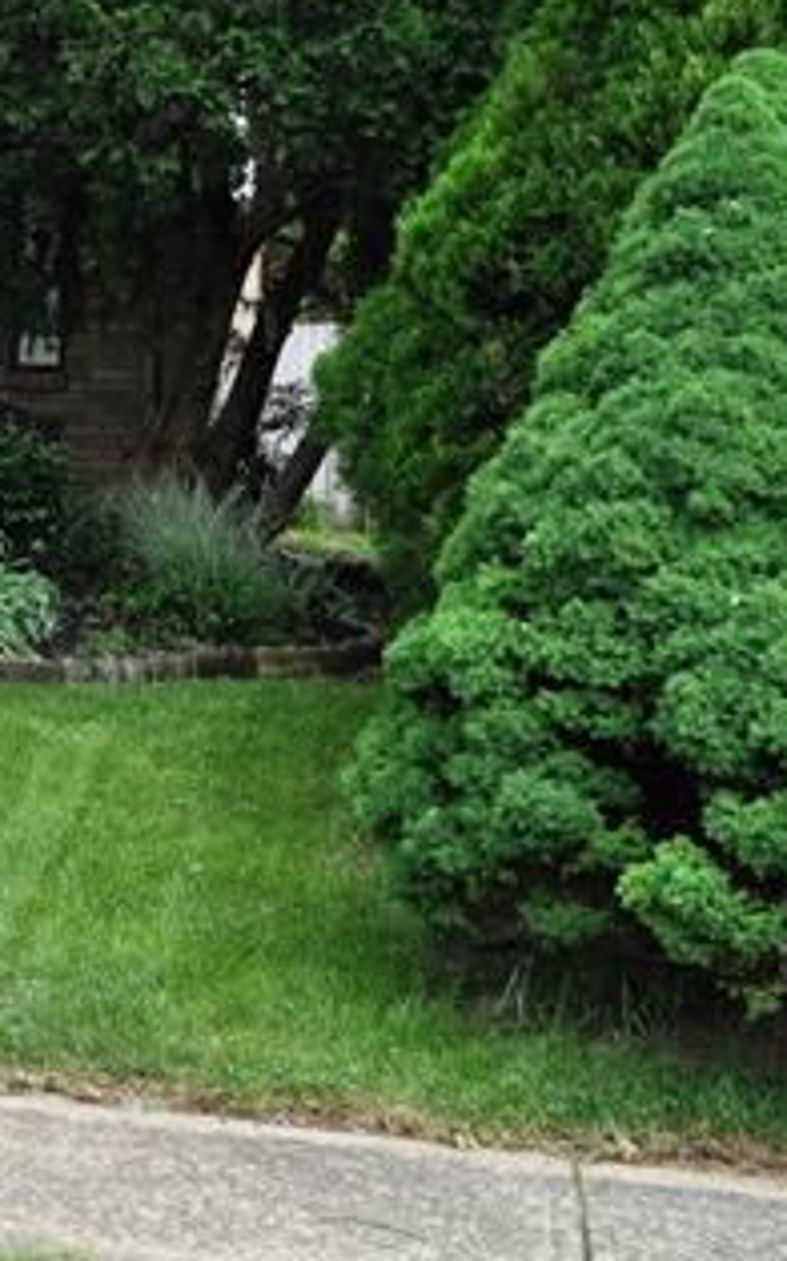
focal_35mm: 70
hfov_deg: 15.9
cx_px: -606
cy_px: 207
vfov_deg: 28.6
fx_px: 2404
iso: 200
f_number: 9
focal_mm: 18
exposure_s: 1/320
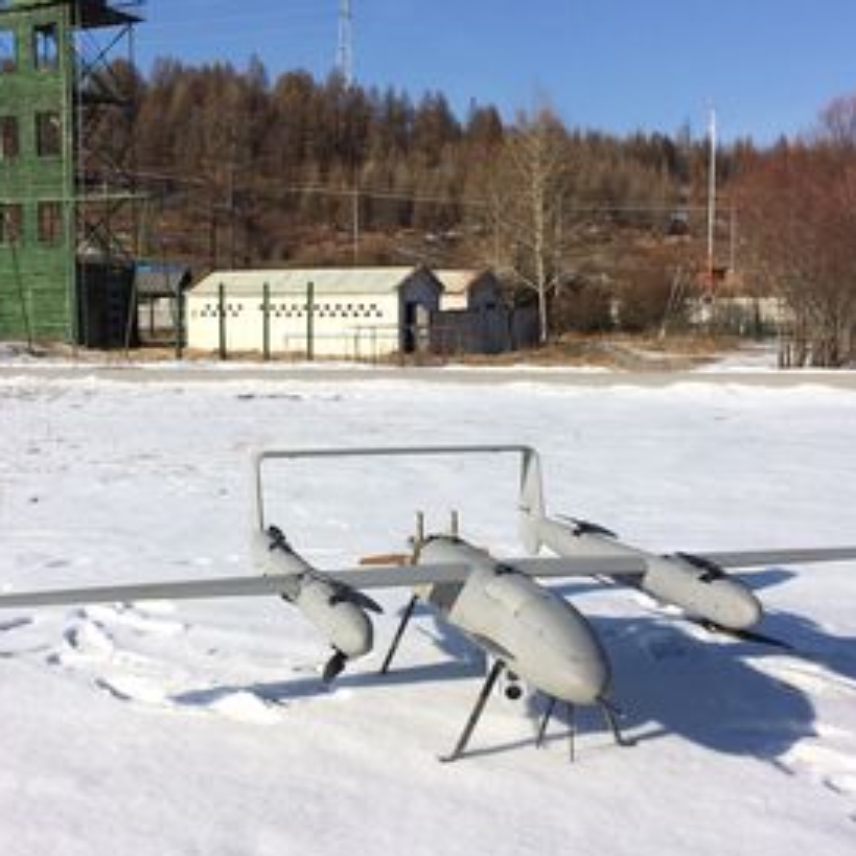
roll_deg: +1.7
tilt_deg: -3.7
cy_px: 409
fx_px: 1315
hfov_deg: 36.0
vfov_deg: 36.1
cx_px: 395
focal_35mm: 47
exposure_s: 1/3731
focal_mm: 4.15
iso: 32
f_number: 2.2
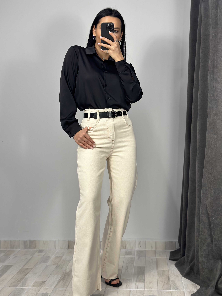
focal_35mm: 48
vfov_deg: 39.7
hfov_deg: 30.3
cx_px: 111
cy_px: 148
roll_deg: -1.4
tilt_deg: -30.8
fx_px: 410
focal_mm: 6.86
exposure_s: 1/100
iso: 100
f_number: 1.78
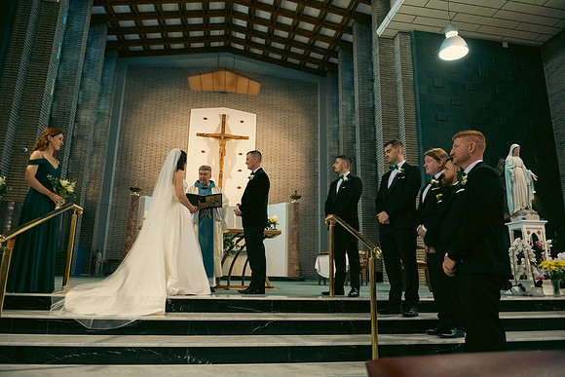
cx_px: 282
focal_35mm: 24
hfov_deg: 73.7
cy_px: 188
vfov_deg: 53.2
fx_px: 377
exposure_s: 1/160
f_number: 3.5
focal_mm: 24
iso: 1000
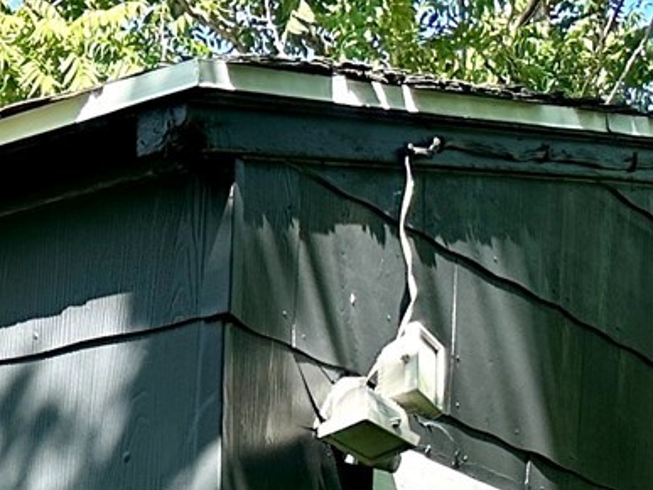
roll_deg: -2.6
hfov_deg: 13.5
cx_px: -756
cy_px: 1161
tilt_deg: -2.6
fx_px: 2244
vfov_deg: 10.7
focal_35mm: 119
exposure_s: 1/1198
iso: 80
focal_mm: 6.86
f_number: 1.78
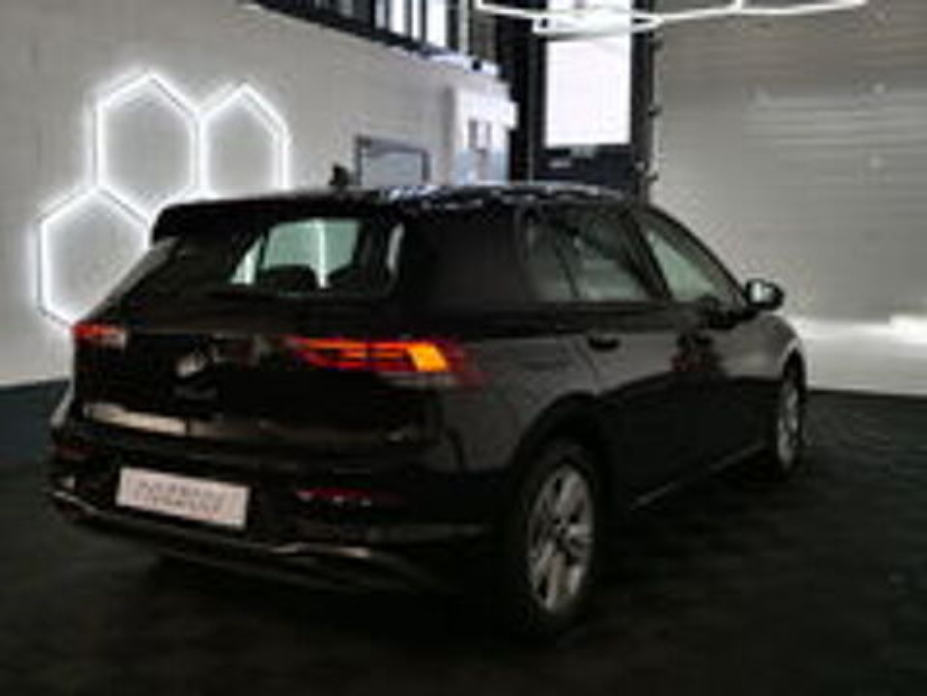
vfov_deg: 37.7
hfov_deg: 49.0
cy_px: 348
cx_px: 464
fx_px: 1018
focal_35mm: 38
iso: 200
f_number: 3.2
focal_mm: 19
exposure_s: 1/80
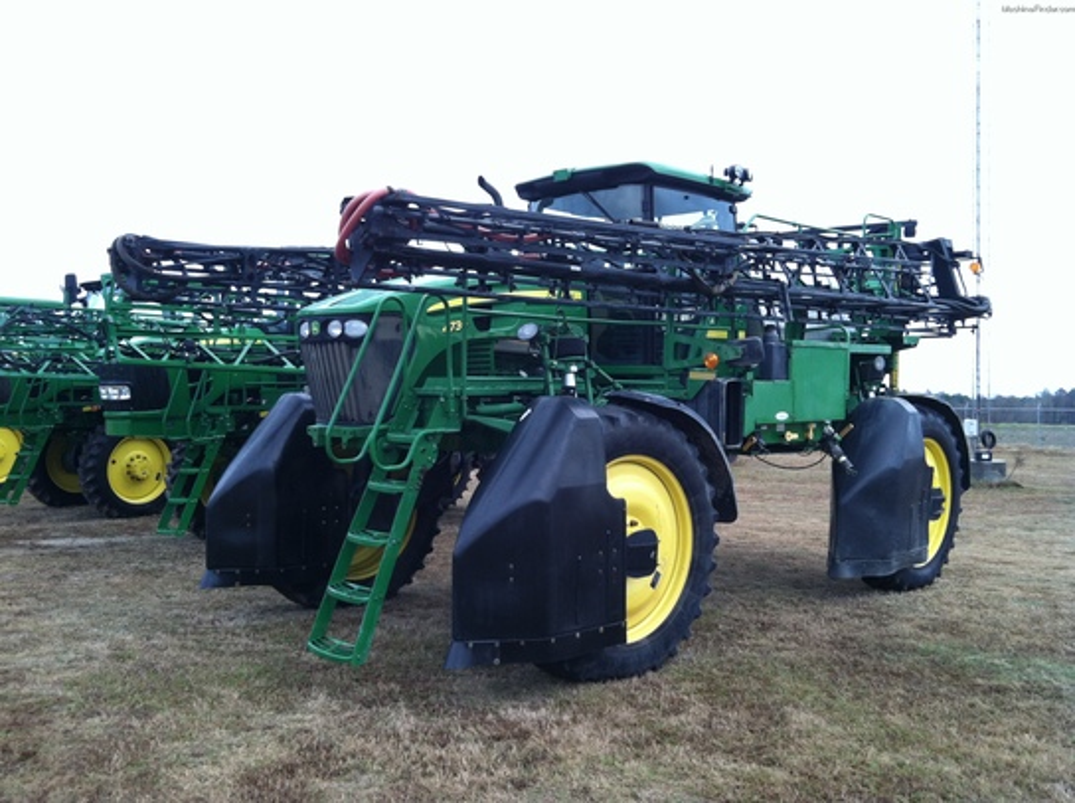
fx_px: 1085
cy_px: 402
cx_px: 538
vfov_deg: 40.6
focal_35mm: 35
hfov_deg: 52.7
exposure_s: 1/129
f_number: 2.8
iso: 80
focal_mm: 3.85
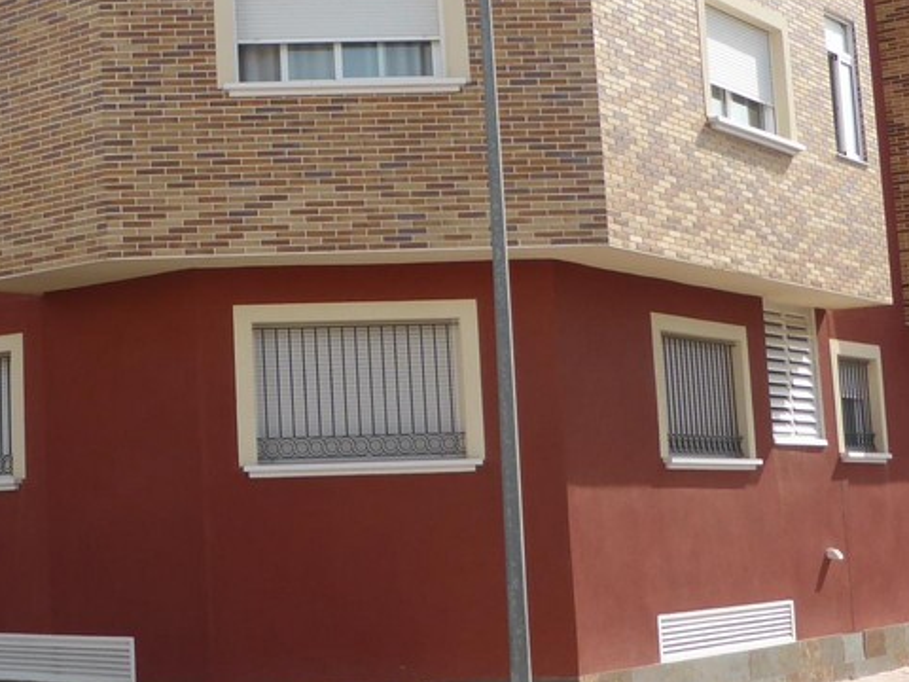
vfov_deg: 22.9
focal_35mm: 64
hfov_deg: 29.2
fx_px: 1681
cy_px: 278
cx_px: 112
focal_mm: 4.3
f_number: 3.3
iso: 100
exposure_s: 1/800
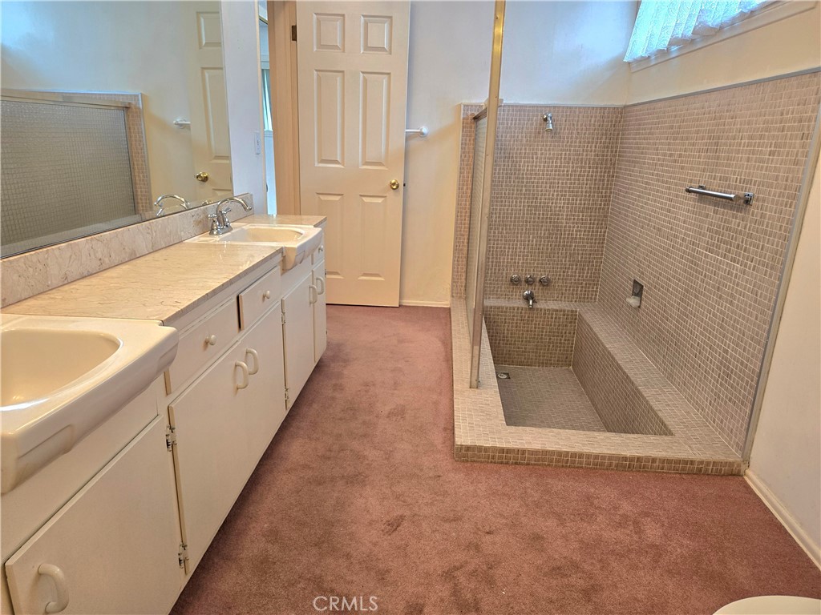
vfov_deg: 58.9
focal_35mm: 23
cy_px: 308
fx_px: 545
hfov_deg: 73.9
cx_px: 410
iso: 160
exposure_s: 1/120
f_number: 1.8
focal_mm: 5.4
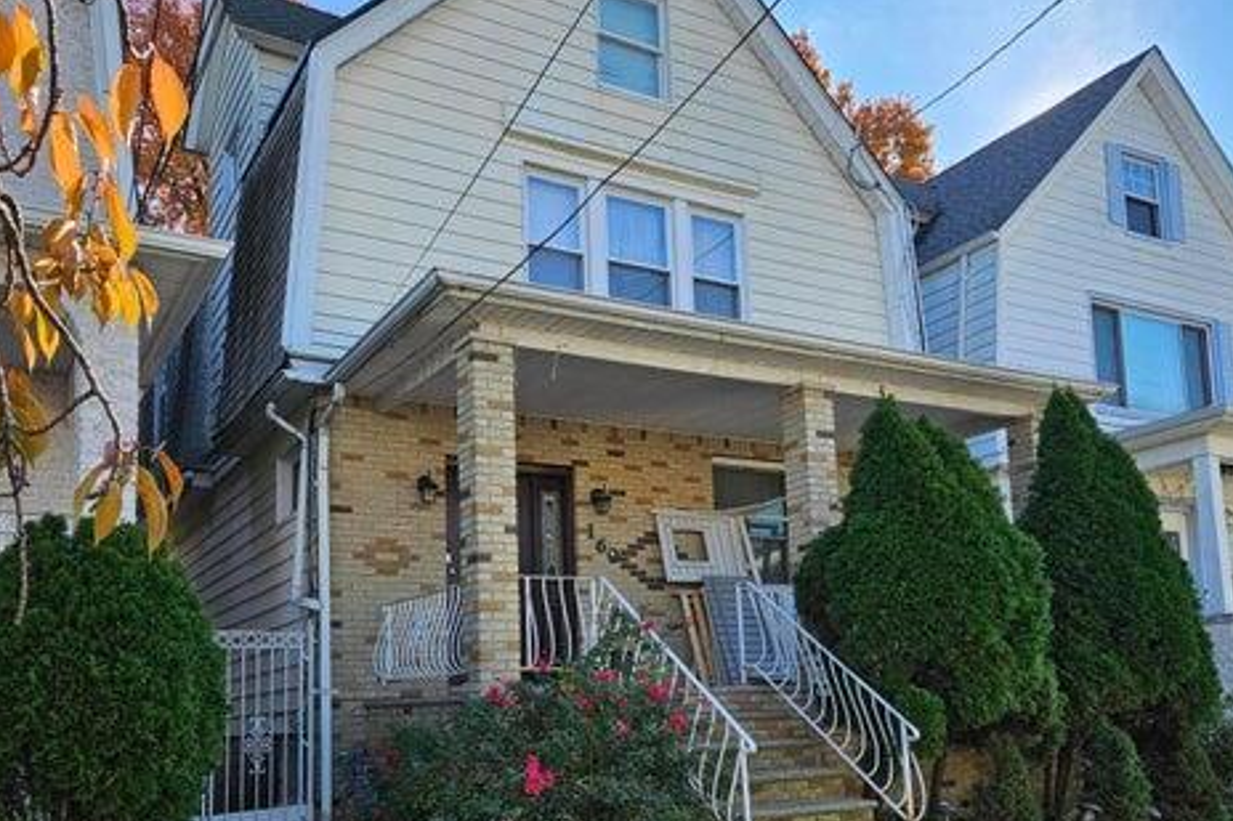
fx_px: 1130
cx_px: 627
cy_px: 579
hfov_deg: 57.2
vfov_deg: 39.2
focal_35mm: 33
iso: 40
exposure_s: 1/1265
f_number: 1.8
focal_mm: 5.4
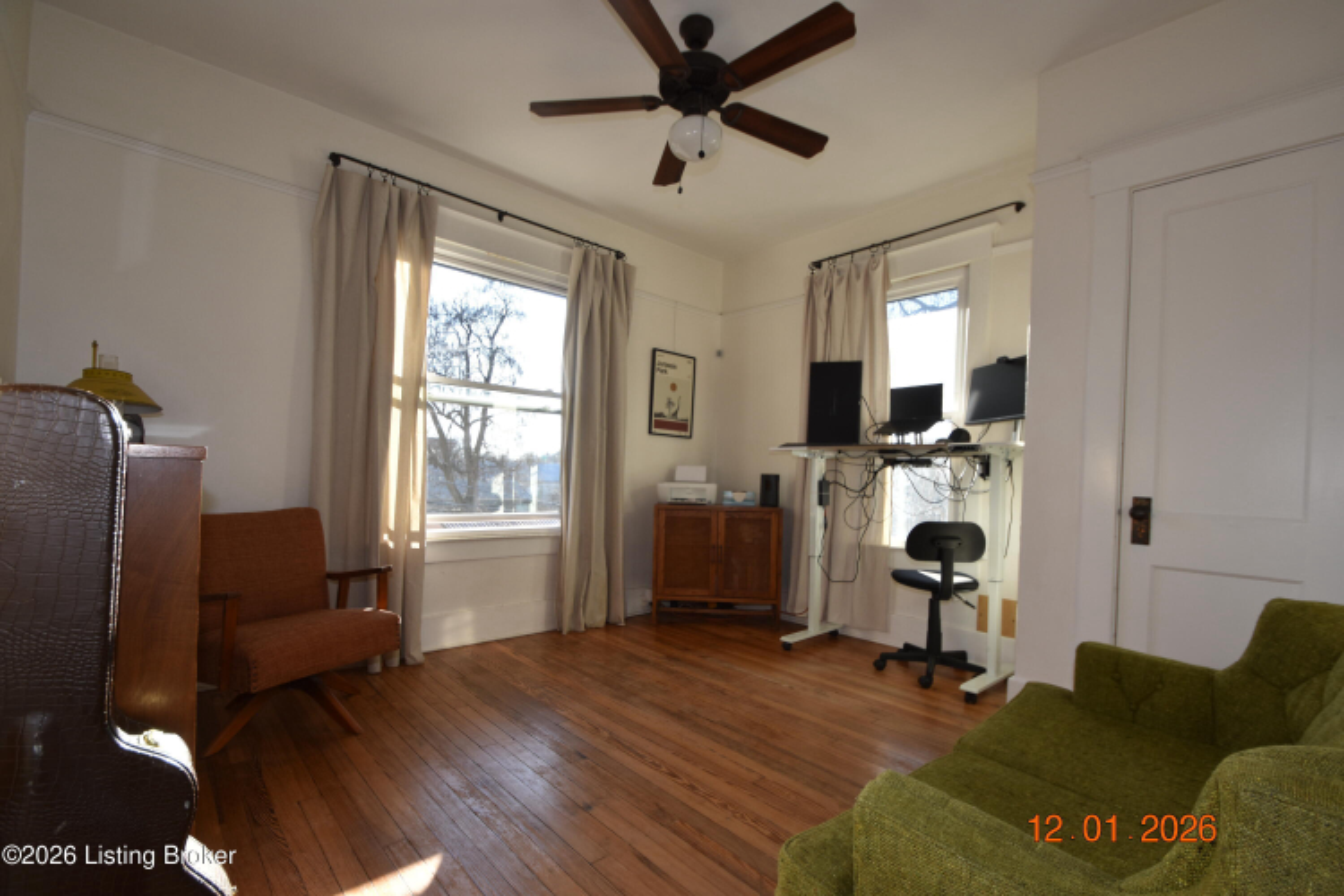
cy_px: 448
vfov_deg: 77.3
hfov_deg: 100.4
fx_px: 560
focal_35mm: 15
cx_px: 672
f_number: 5.6
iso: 200
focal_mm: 10
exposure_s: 1/125
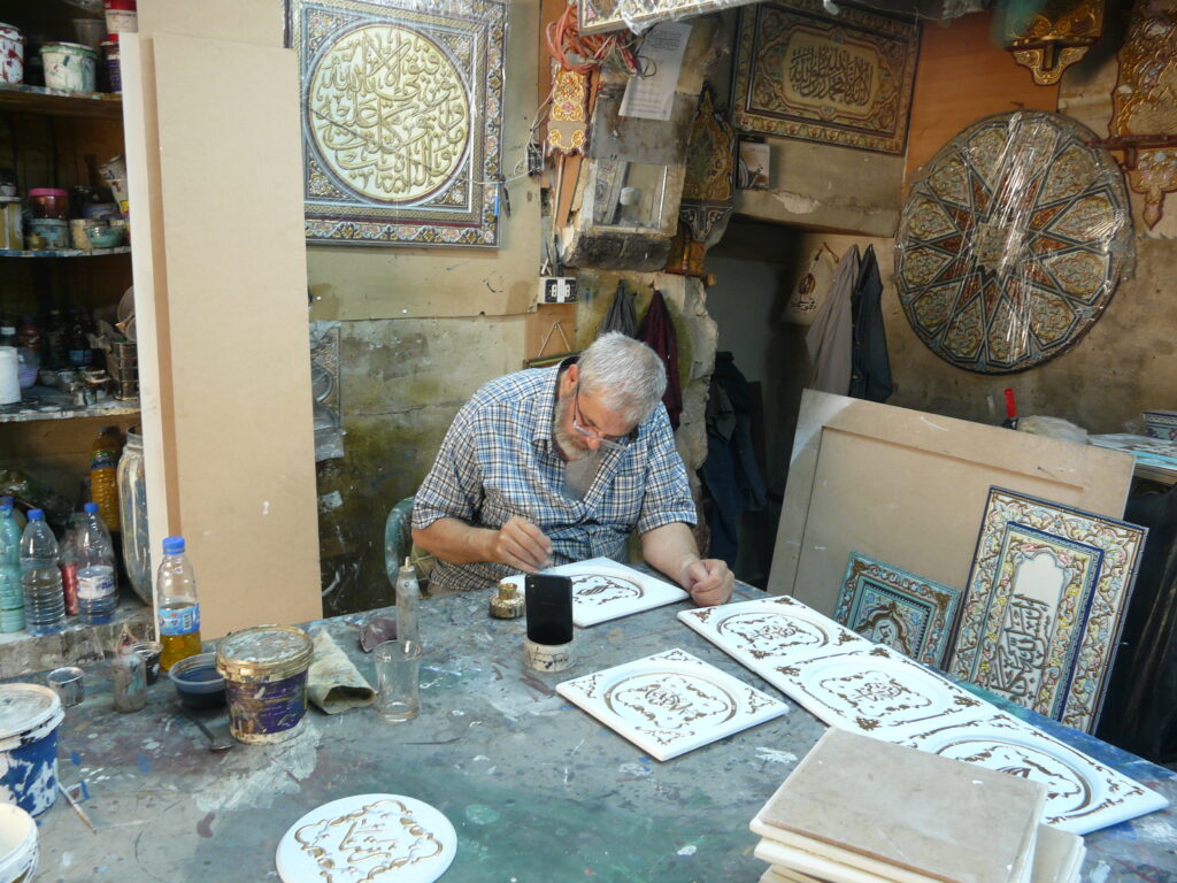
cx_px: 588
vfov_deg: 49.7
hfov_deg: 63.4
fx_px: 952
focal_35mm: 28
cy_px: 442
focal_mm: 4.6
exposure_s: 1/10
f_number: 2.8
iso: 100
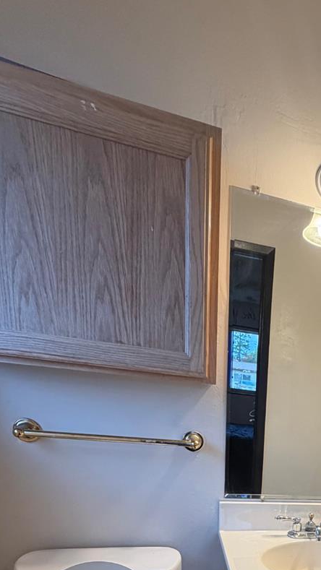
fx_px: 439
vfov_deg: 55.2
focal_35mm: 29
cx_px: 335
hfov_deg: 35.5
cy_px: 536
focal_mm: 2.22
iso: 200
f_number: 2.2
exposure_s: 1/60
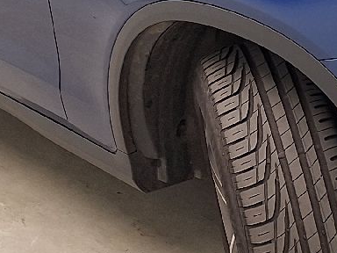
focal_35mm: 115
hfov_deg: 17.0
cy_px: 54
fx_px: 1120
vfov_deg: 12.8
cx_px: 278
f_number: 1.8
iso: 64
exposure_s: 1/100
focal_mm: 5.54
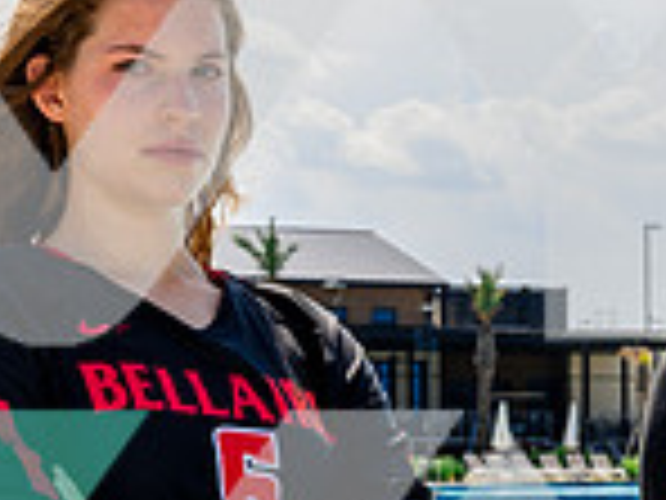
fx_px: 2751
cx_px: 824
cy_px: 651
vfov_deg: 10.2
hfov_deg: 13.4
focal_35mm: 143
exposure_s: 1/125
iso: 100
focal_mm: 38
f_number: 11
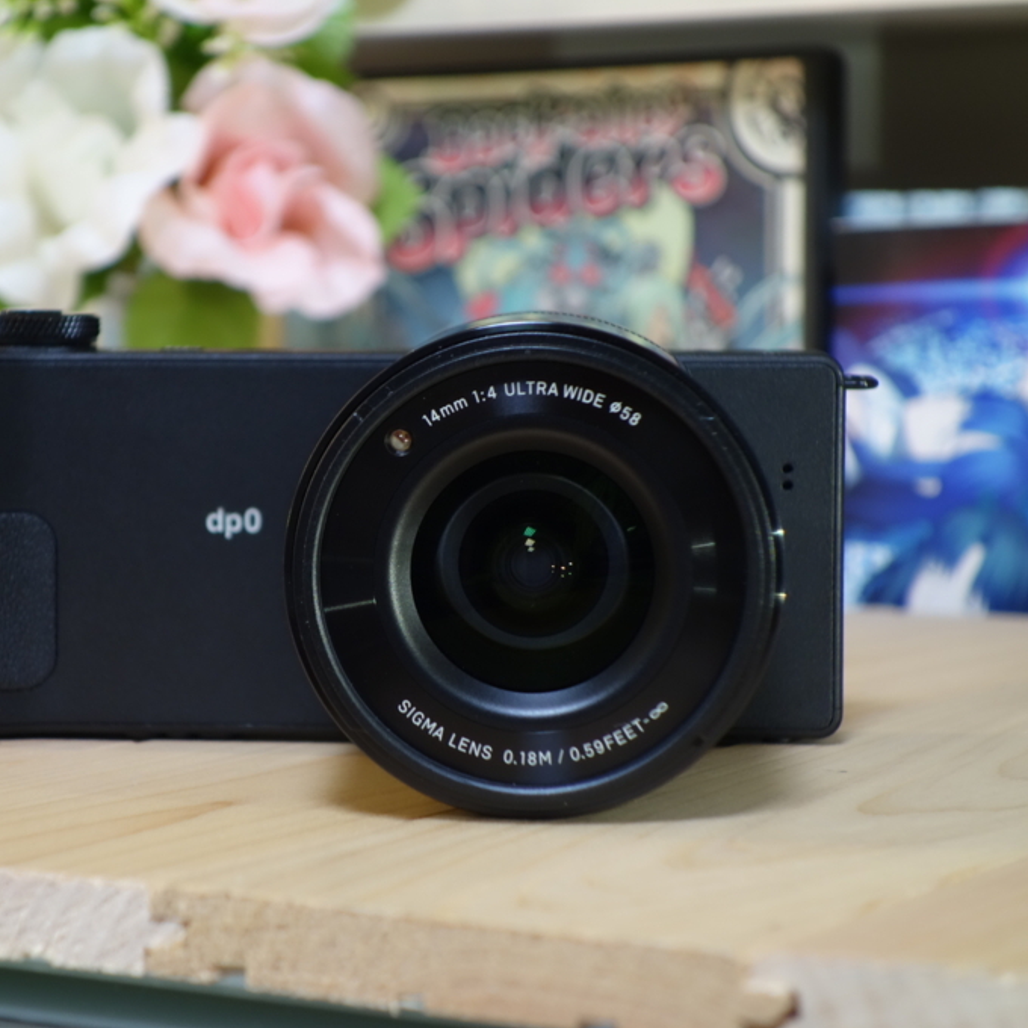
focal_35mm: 128
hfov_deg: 13.6
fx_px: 4301
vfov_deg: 13.6
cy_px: 515
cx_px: 375
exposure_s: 1/20
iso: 800
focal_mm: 37.1
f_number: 4.9
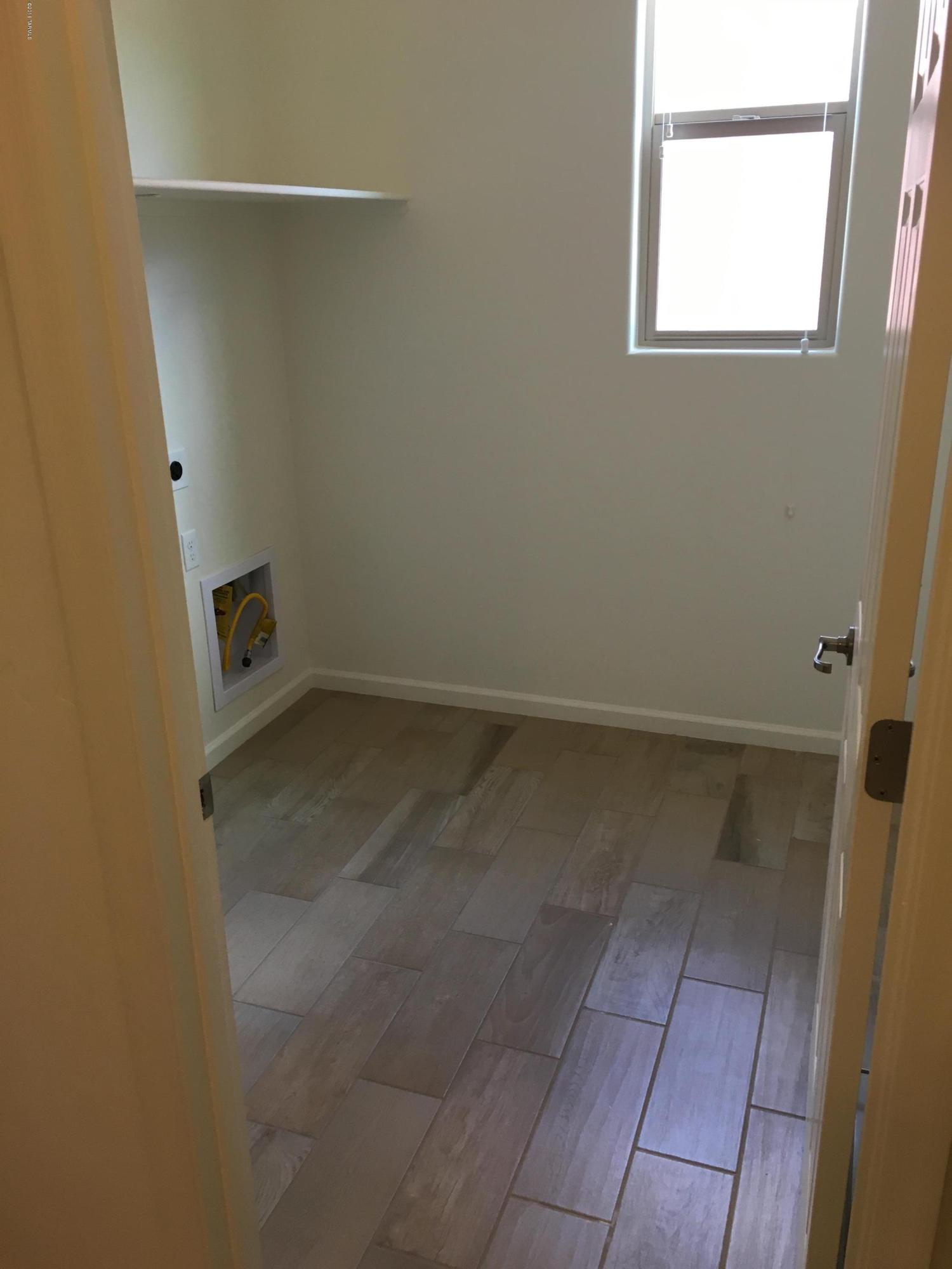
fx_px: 1063
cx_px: 476
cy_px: 634
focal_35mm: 29
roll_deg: +1.3
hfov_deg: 48.2
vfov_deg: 61.7
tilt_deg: -19.3
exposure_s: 1/30
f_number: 2.2
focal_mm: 4.15
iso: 50
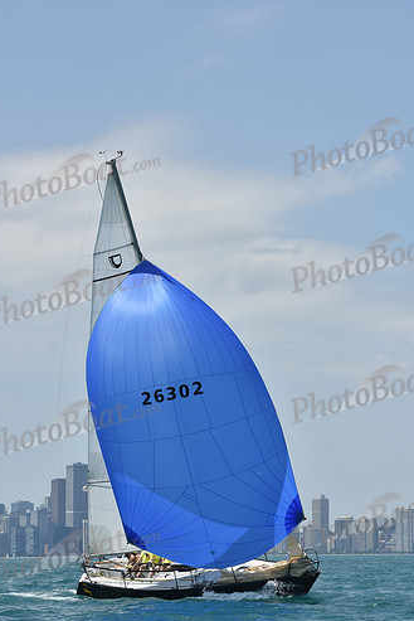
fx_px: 2068
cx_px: 226
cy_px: 344
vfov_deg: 17.1
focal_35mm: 120
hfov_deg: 11.4
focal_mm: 102
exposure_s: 1/1250
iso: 250
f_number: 9
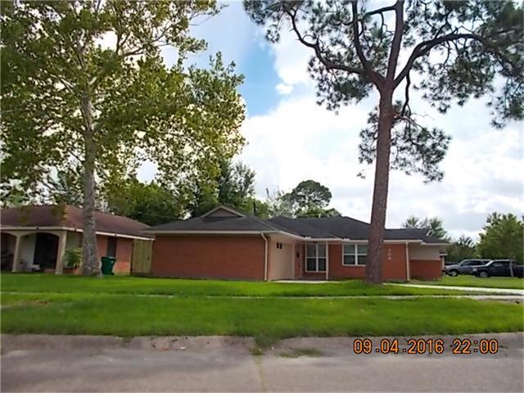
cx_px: 262
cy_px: 196
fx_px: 394
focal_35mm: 26
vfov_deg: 53.1
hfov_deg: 67.3
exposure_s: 1/125
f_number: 8
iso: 80
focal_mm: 4.6
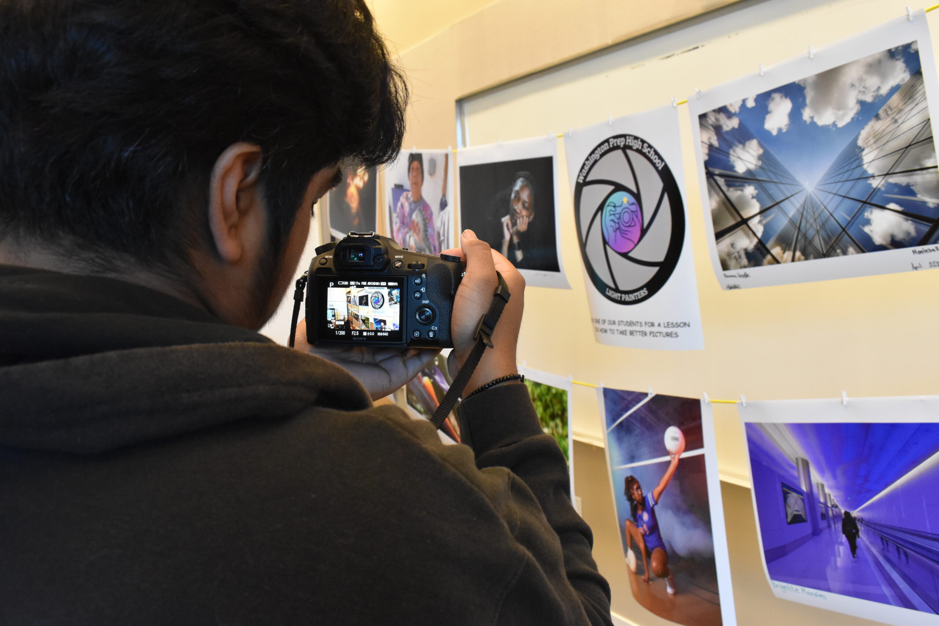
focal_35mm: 32
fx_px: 822
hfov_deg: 59.5
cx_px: 470
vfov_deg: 41.7
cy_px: 313
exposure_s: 1/30
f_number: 8
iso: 2200
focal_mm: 21
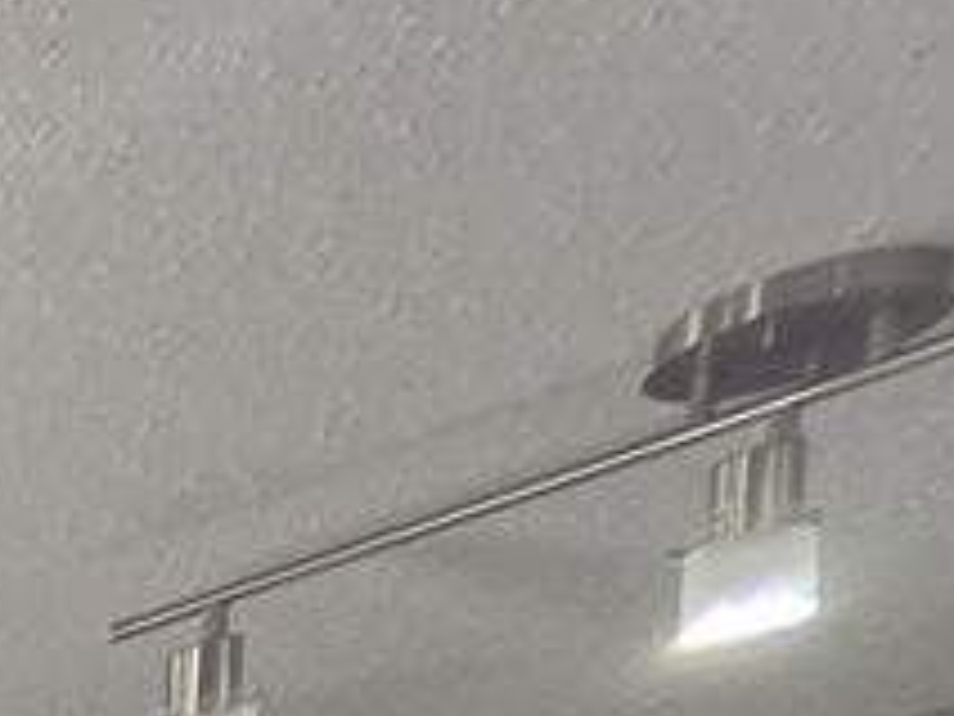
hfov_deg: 10.1
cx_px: -2232
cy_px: 2306
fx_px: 2591
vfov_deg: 10.1
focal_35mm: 94
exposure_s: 1/60
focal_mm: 2.2
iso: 200
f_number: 2.2
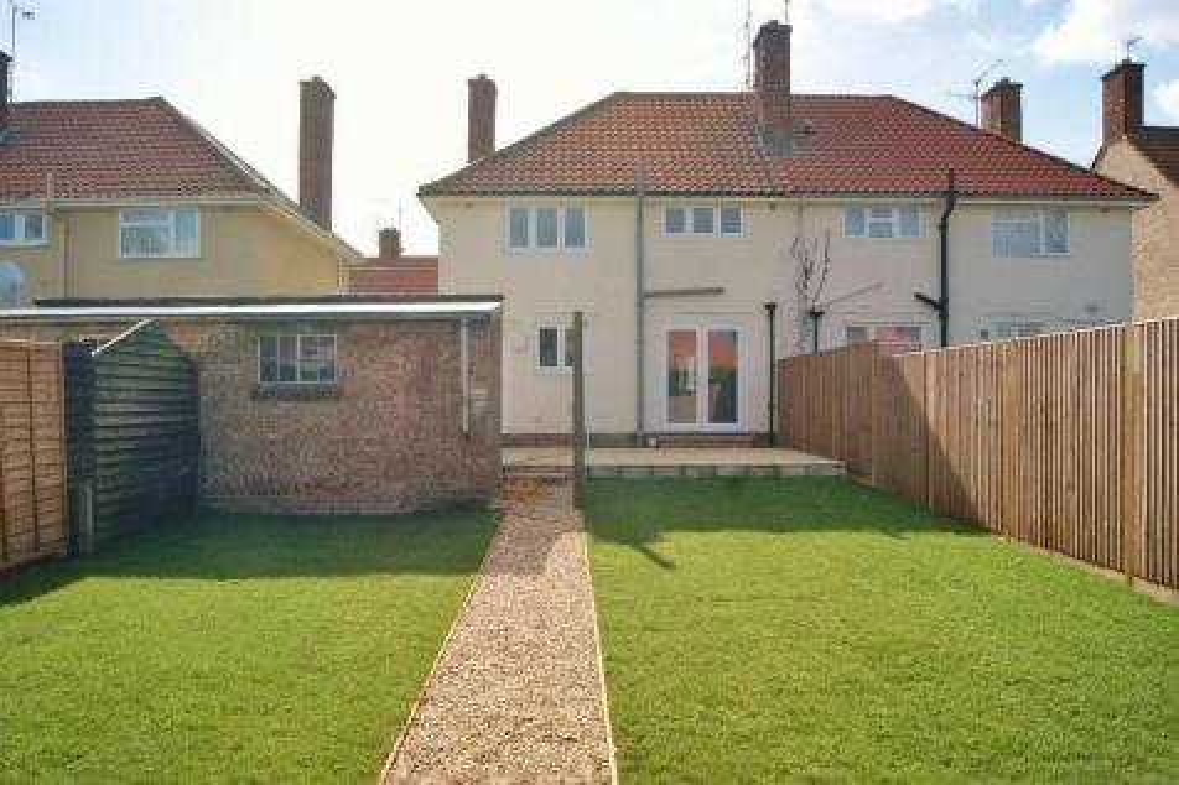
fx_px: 884
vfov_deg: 47.9
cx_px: 590
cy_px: 392
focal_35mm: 27
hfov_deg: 67.4
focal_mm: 18
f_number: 10
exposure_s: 1/160
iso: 100
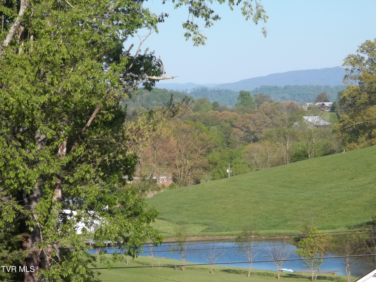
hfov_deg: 12.0
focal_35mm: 165
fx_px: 1792
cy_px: 141
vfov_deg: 9.0
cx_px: 188
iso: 64
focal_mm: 29.5
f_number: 5.9
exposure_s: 1/250
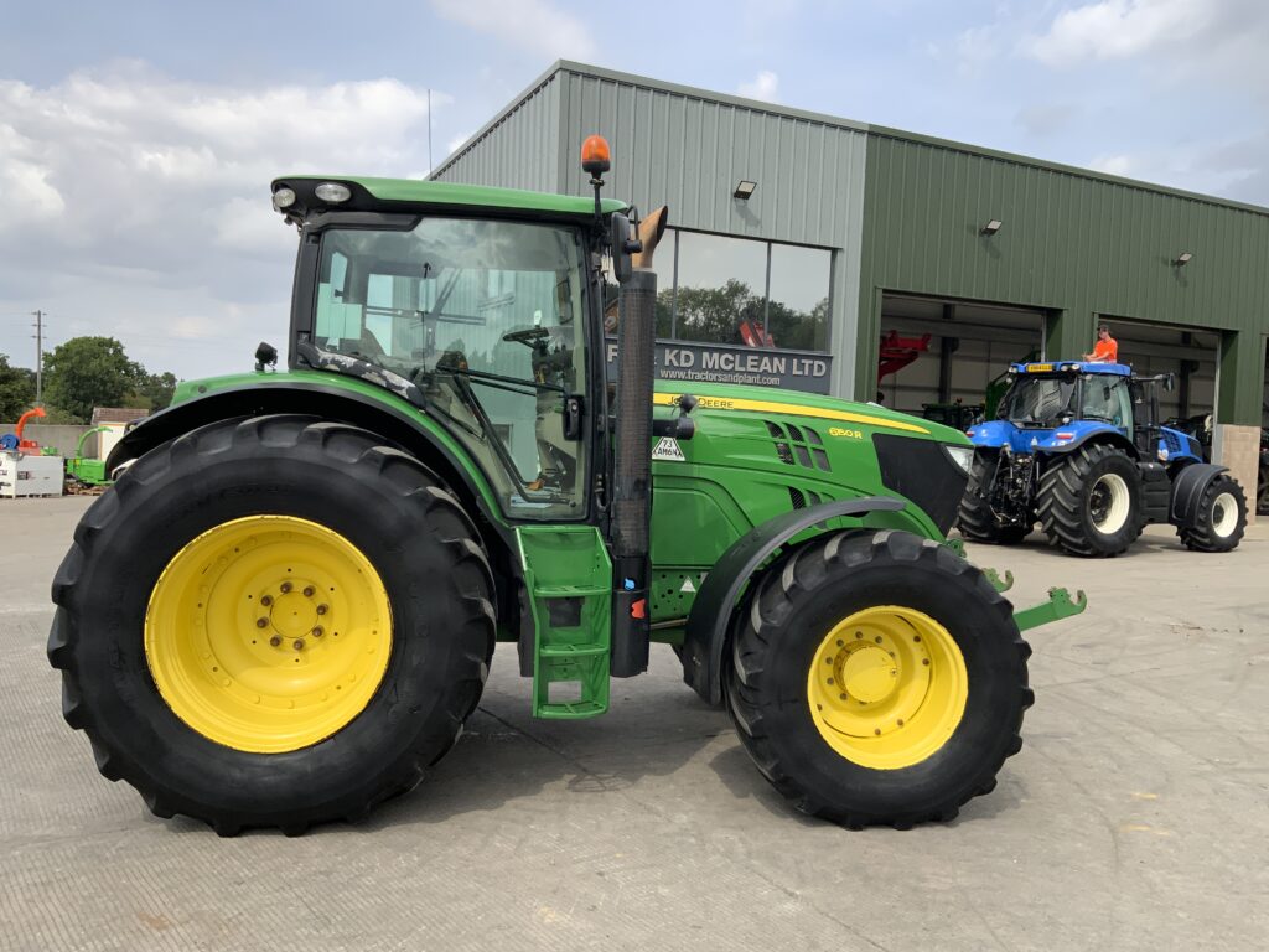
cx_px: 634
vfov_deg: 48.2
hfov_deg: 61.7
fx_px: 1063
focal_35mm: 29
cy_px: 476
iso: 16
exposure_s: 1/1015
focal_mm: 3
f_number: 1.8
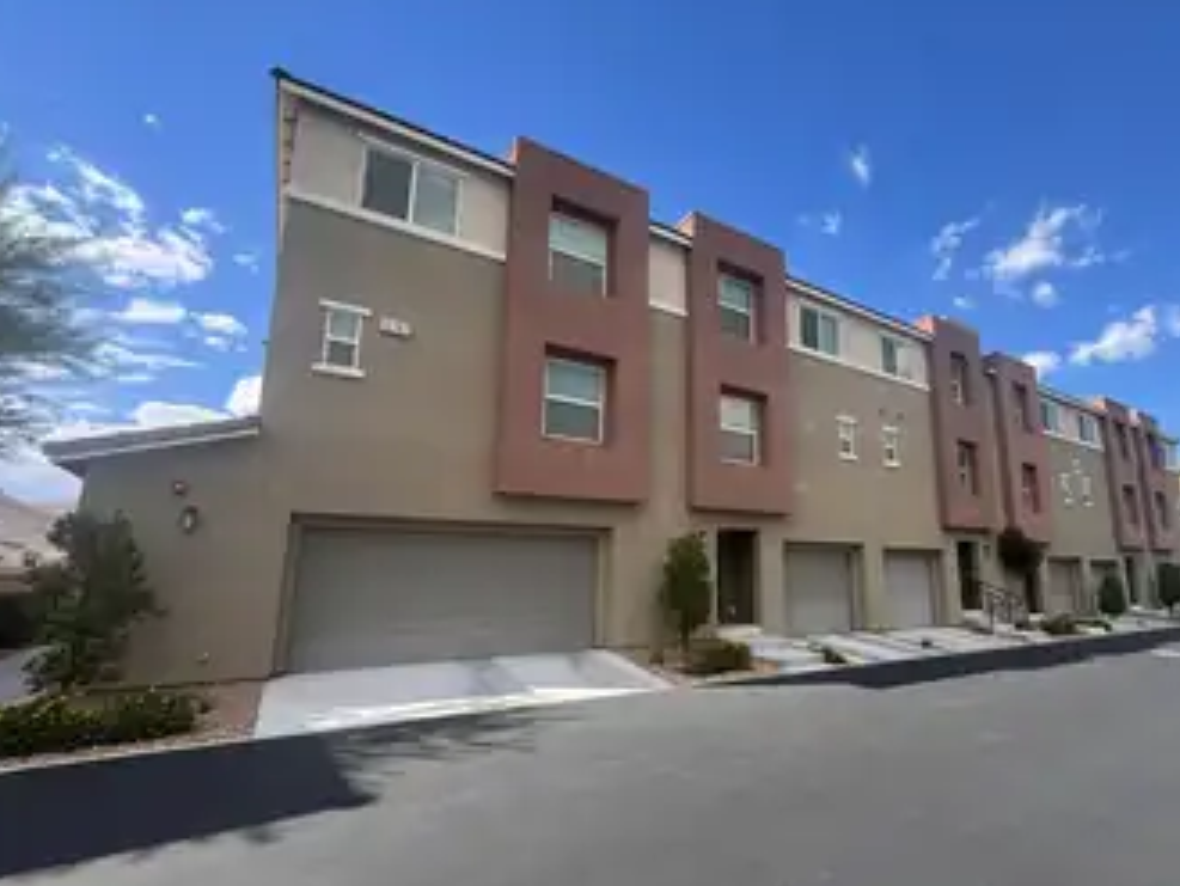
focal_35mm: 17
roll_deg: +0.3
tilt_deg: +10.7
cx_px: 692
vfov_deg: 74.7
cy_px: 473
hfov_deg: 90.1
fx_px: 580
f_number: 2.2
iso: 40
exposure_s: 1/831
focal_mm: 2.22
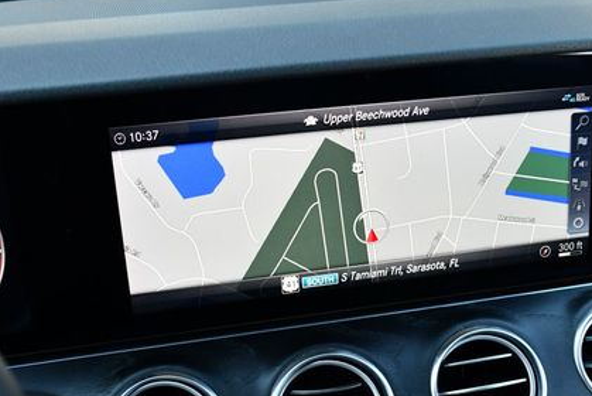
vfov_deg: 24.4
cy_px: 294
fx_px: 905
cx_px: 338
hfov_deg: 36.2
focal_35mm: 55
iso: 800
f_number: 3.5
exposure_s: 1/250
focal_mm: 18
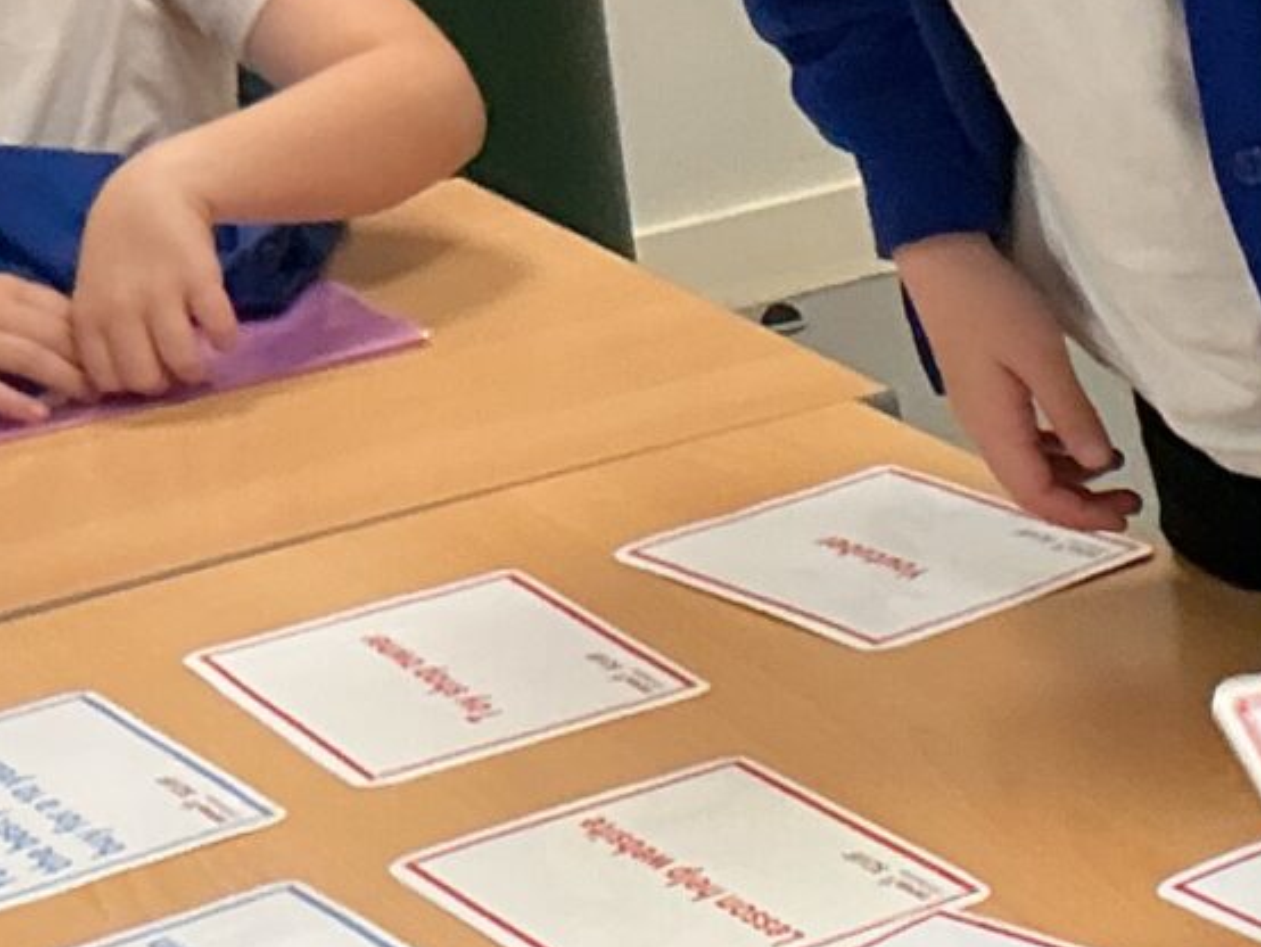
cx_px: 2385
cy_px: 738
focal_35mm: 134
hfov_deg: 13.1
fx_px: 4883
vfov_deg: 11.0
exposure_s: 1/60
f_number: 1.8
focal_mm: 3
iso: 100
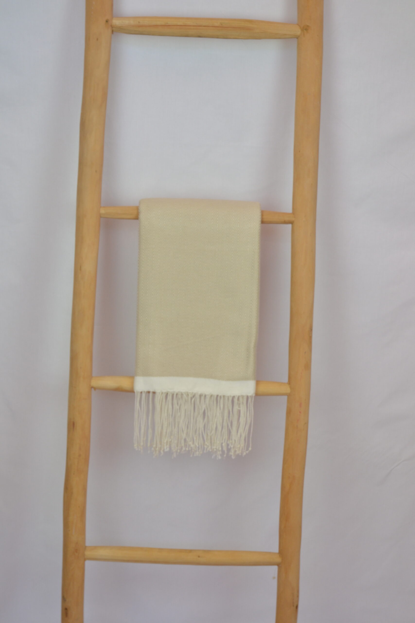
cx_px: 208
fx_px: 1167
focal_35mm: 68
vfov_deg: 29.9
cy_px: 312
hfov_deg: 20.2
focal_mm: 45
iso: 400
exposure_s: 1/50
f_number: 7.1
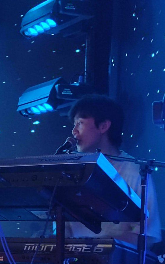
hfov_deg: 9.0
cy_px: 234
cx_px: -65
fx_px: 1029
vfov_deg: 14.5
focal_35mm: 143
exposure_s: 1/50
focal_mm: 6.72
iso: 248
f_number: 1.69
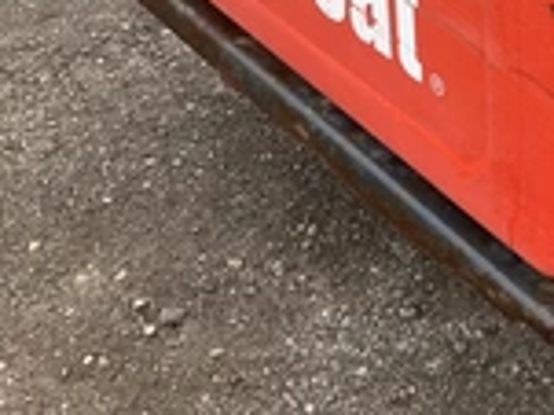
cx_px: 598
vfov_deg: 18.1
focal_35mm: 77
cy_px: -92
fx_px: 1231
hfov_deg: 23.9
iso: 20
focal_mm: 3
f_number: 1.8
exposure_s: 1/156
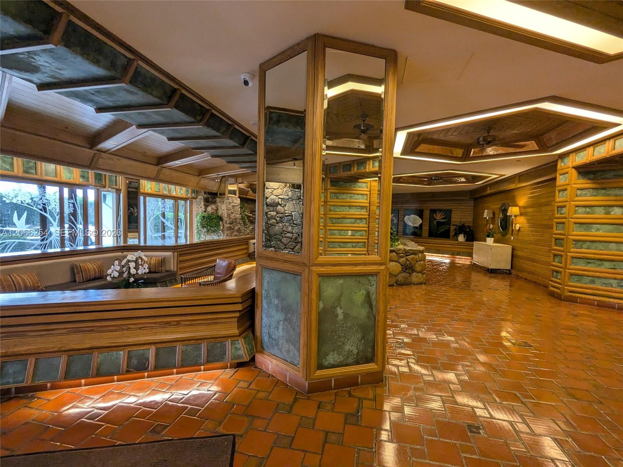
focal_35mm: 16
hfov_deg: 94.5
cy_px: 234
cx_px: 312
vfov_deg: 78.1
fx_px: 288
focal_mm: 2.35
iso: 126
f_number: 2.2
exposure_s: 1/40
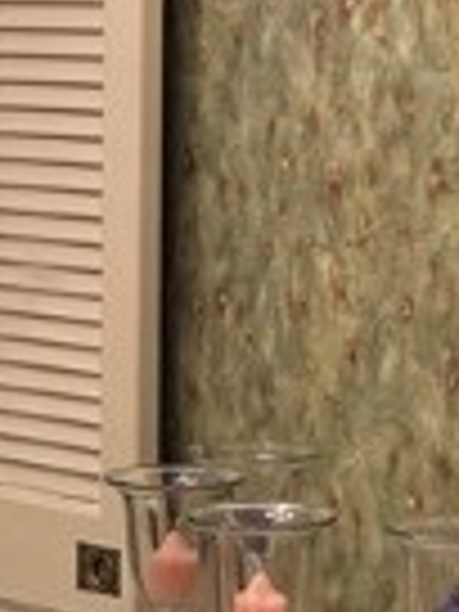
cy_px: 544
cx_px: 342
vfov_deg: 13.3
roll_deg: -2.2
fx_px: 2599
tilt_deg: -10.6
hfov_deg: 10.1
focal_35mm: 147
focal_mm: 5.7
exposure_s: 1/120
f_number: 1.5
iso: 125
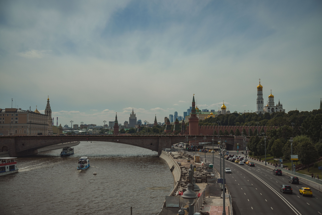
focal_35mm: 46
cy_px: 106
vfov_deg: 29.3
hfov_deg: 42.8
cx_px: 164
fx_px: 411
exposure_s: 1/3200
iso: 100
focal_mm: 45
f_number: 2.1
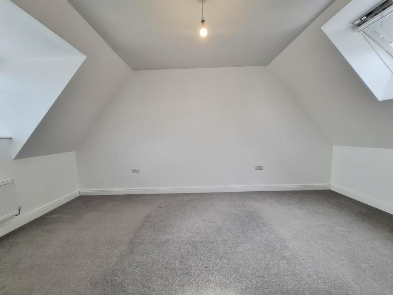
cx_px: 196
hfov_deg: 106.2
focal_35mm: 13
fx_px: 148
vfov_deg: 89.9
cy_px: 148
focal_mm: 1.74
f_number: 2.2
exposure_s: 1/100
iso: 80
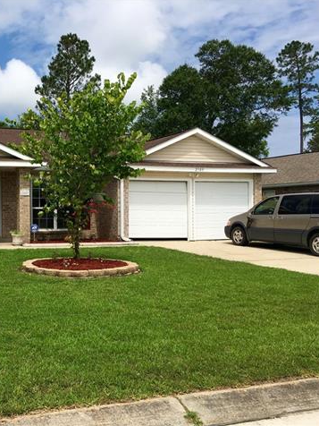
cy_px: 212
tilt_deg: +1.8
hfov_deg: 35.1
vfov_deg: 47.9
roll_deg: +0.5
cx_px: 45
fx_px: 479
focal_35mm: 39
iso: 25
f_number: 2.2
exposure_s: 1/2331
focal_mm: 4.15
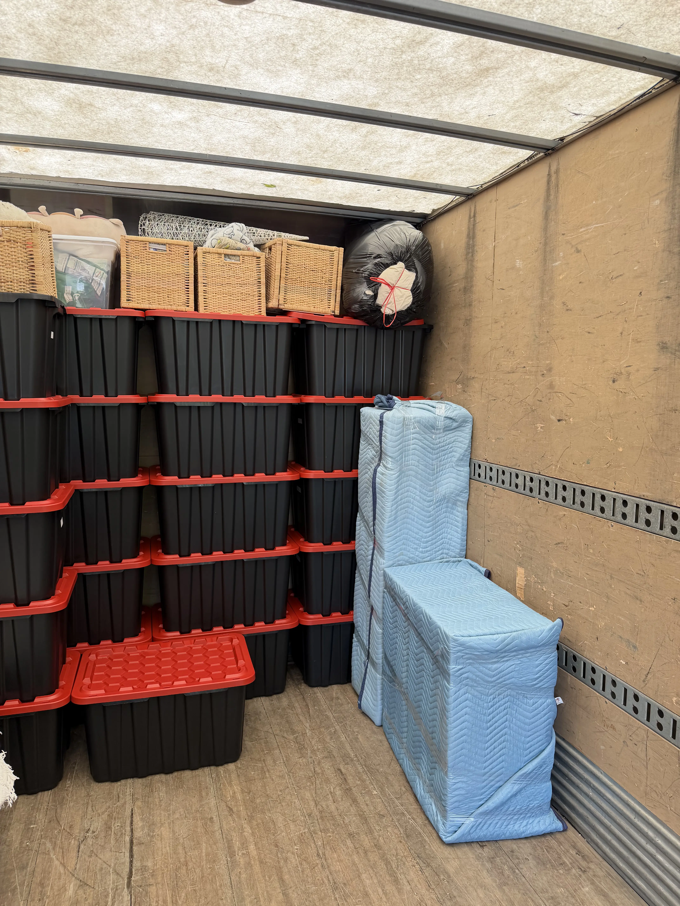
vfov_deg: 71.6
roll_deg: +2.9
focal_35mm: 24
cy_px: 453
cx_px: 340
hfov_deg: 56.8
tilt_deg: -9.5
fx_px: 629
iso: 80
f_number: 1.78
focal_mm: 6.76
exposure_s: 1/224
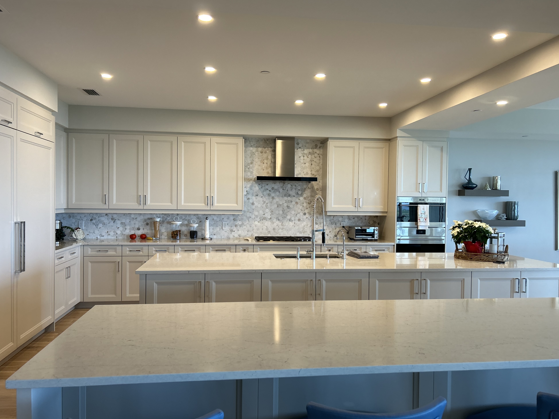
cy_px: 207
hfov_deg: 65.3
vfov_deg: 51.4
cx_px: 276
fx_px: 436
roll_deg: -0.6
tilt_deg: -0.4
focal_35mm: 27
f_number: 1.5
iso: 100
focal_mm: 5.7
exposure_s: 1/120
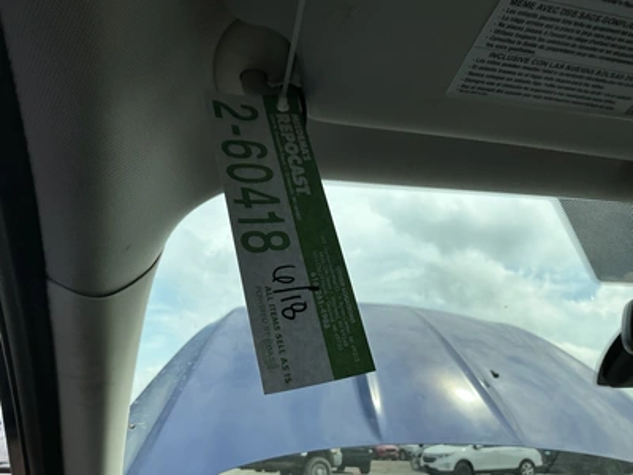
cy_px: 238
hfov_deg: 63.4
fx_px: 512
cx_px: 316
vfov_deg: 49.7
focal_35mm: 28
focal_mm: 3
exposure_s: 1/1730
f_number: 1.8
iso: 25
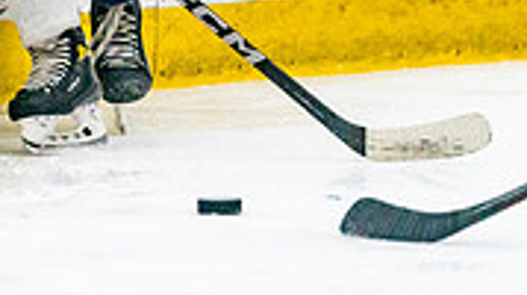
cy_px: -241
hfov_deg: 2.6
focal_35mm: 818
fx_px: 11412
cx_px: 36
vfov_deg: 1.5
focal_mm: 200
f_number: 2.8
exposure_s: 1/1600
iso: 4000
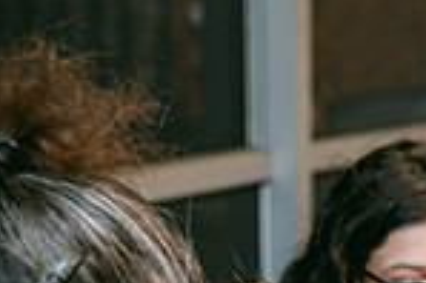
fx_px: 1714
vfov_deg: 9.1
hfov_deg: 14.1
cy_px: 485
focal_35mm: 145
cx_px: 303
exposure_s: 1/250
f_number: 2
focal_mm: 35
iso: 100
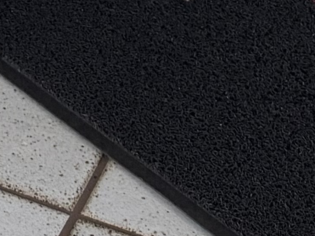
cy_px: -575
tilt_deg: -17.1
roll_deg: +0.1
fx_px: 1693
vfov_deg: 6.8
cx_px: -130
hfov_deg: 10.3
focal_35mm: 186
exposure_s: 1/497
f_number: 1.78
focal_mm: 6.76
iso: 125
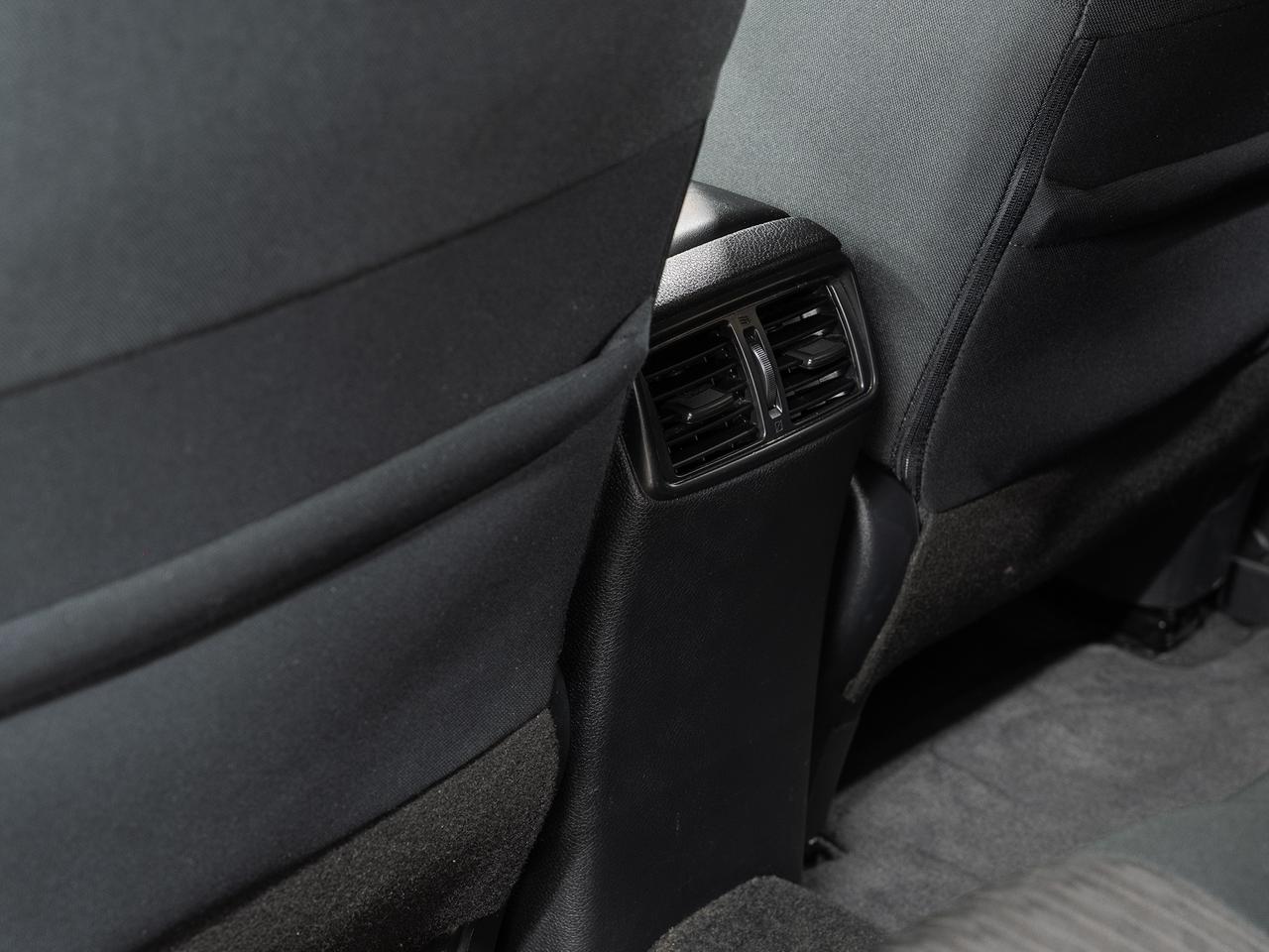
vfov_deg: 18.6
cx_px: 737
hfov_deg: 24.6
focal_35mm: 79
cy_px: 481
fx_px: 2903
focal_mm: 64.8
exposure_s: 2
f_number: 5.6
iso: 100
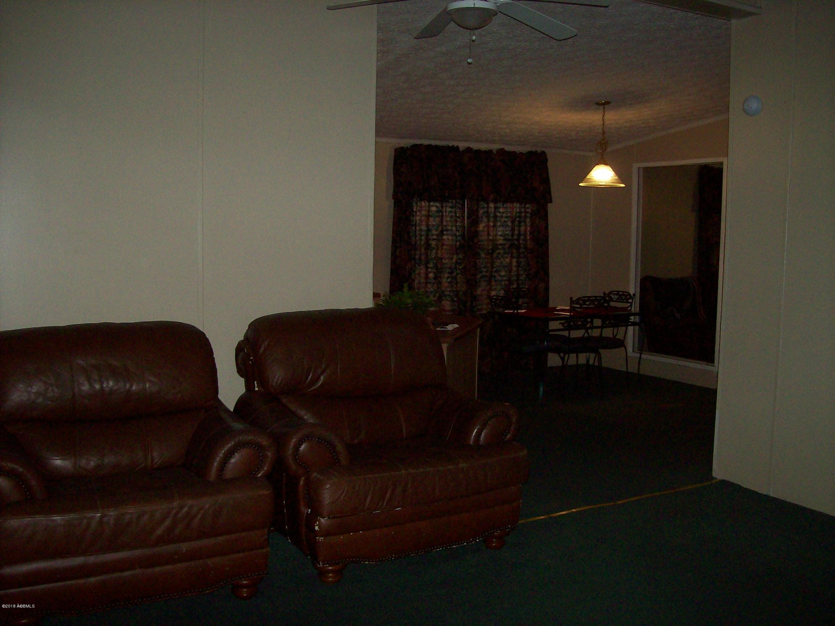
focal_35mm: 36
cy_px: 313
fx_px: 868
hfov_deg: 51.4
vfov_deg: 39.7
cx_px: 418
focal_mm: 6
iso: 140
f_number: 2.7
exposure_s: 1/64
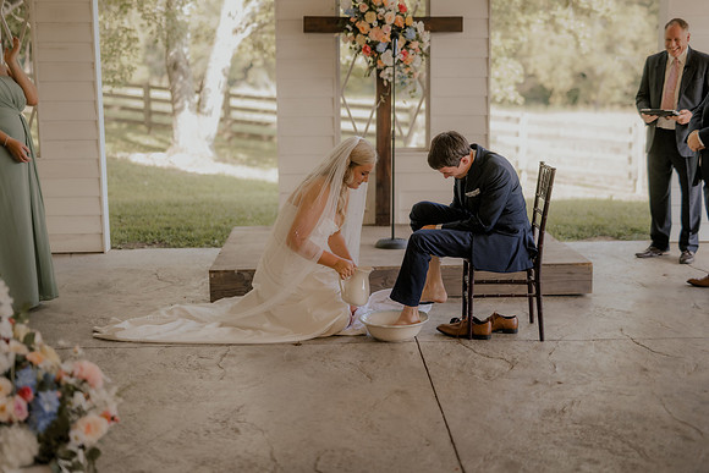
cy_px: 236
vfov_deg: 27.0
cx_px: 354
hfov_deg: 39.6
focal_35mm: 50
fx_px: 985
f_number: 2.5
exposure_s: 1/1250
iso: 500
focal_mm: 50
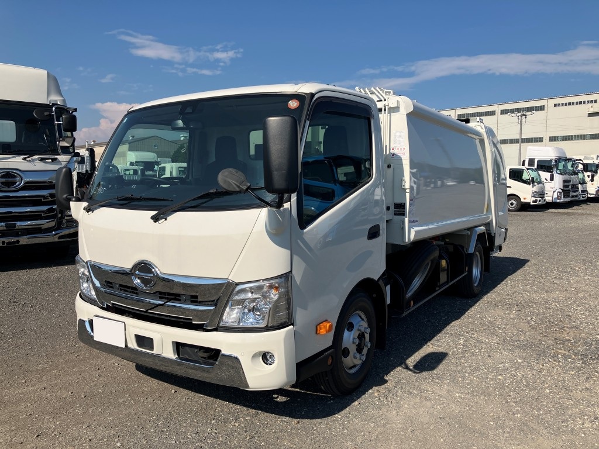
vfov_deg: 49.7
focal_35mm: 28
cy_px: 224
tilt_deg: -5.8
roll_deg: +0.8
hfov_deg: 63.4
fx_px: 485
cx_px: 300
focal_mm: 3.99
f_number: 1.8
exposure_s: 1/3040
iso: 32
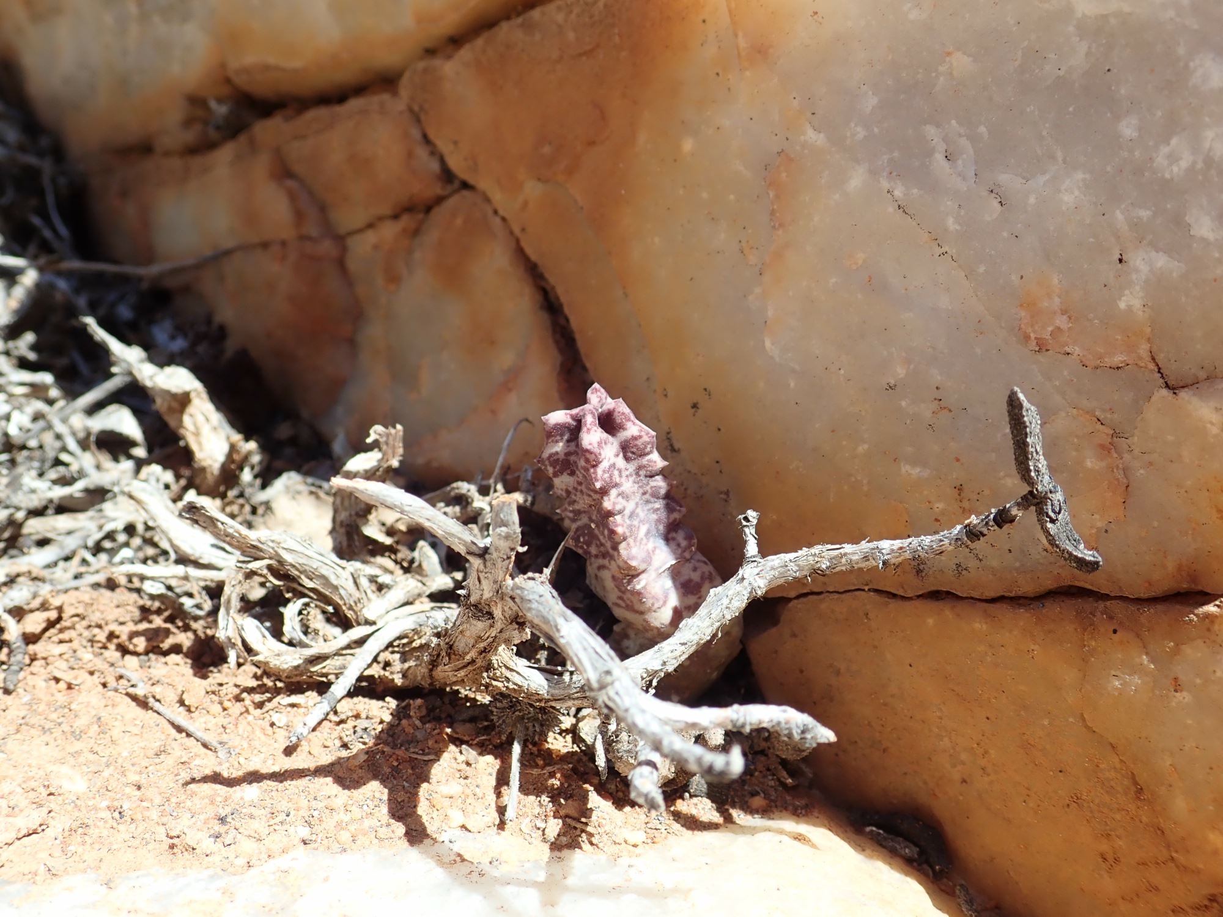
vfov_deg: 46.8
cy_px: 458
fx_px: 1060
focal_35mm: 30
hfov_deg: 60.0
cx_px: 612
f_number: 3.2
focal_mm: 5.5
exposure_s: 1/400
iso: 100
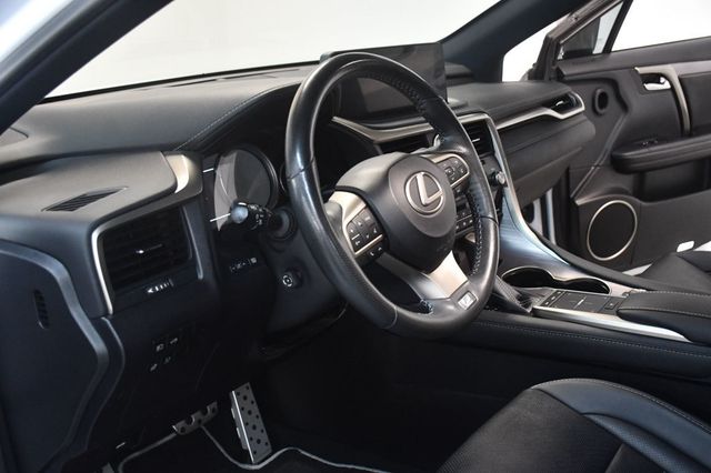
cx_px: 356
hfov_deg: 53.2
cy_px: 236
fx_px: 711
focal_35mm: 36
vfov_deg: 36.8
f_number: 3.8
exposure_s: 1/60
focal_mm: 24
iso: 3200
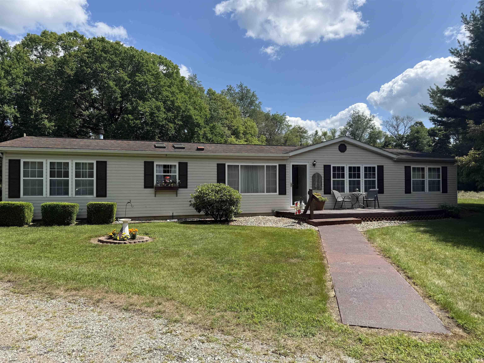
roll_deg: +0.2
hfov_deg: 71.6
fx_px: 336
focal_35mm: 24
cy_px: 182
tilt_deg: +1.9
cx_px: 242
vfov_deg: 56.8
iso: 80
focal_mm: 6.76
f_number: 1.78
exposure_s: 1/4167
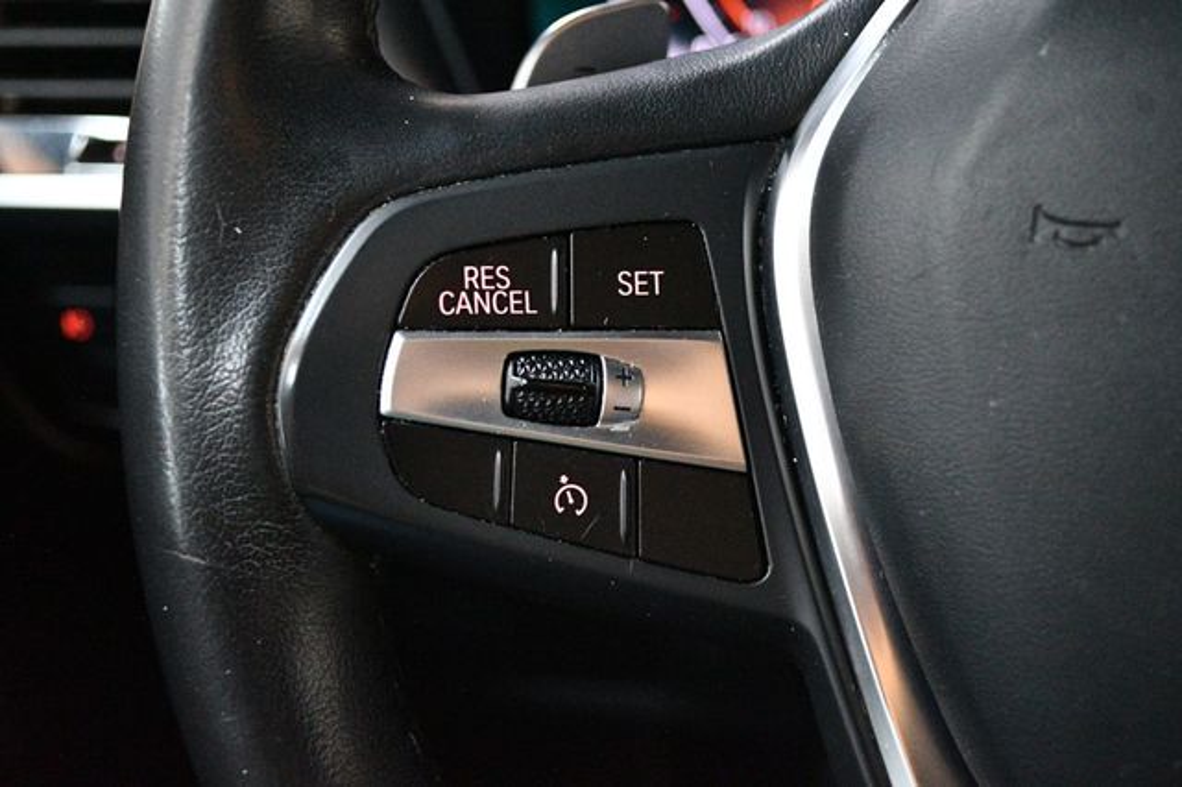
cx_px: 591
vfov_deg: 28.0
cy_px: 394
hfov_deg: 41.1
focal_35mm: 48
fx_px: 1575
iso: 9000
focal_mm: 32
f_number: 4.8
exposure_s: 1/60
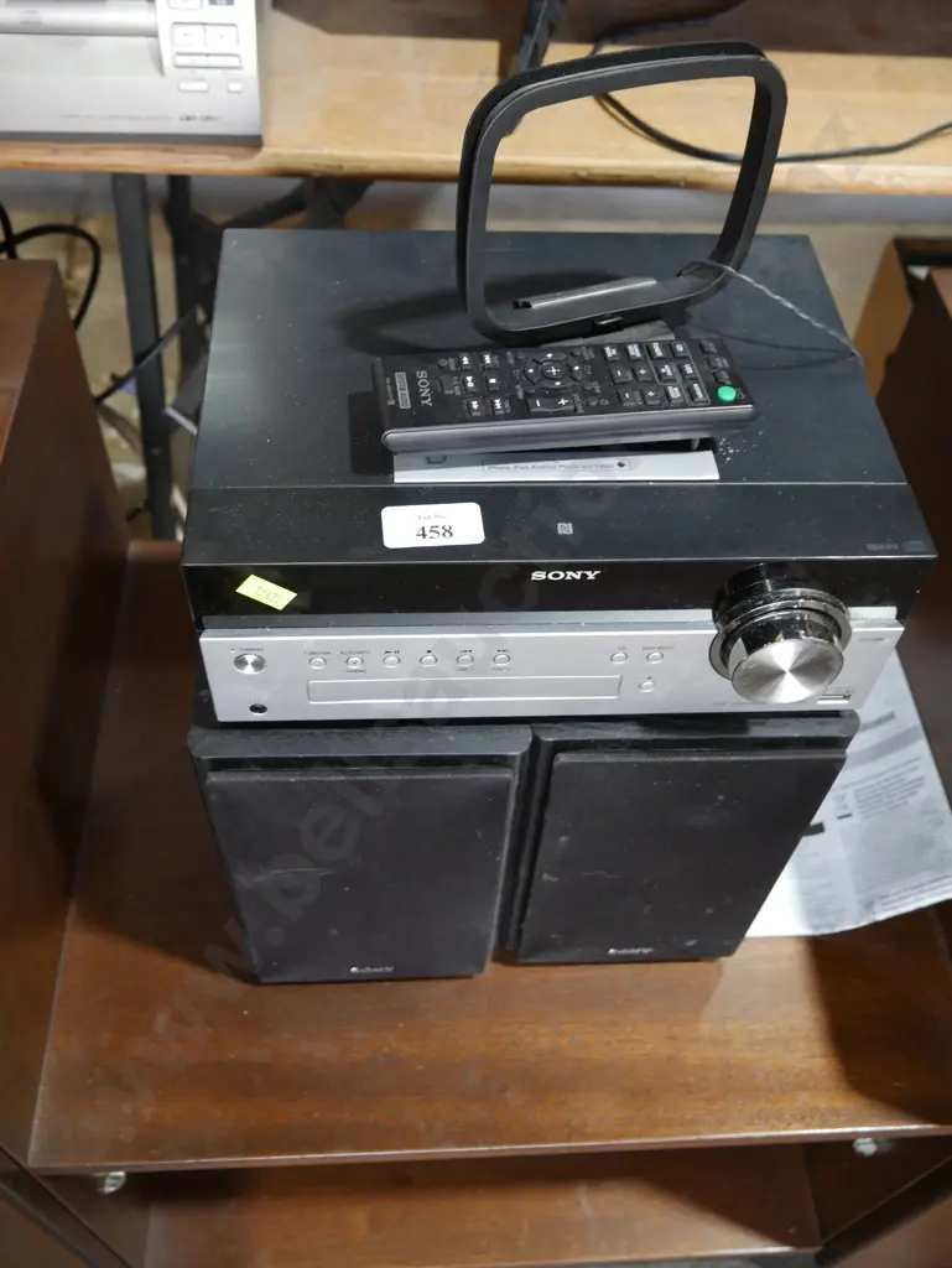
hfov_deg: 46.8
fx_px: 1099
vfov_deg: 59.9
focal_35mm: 30
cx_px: 476
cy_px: 634
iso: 400
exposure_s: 1/60
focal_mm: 15
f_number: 3.6
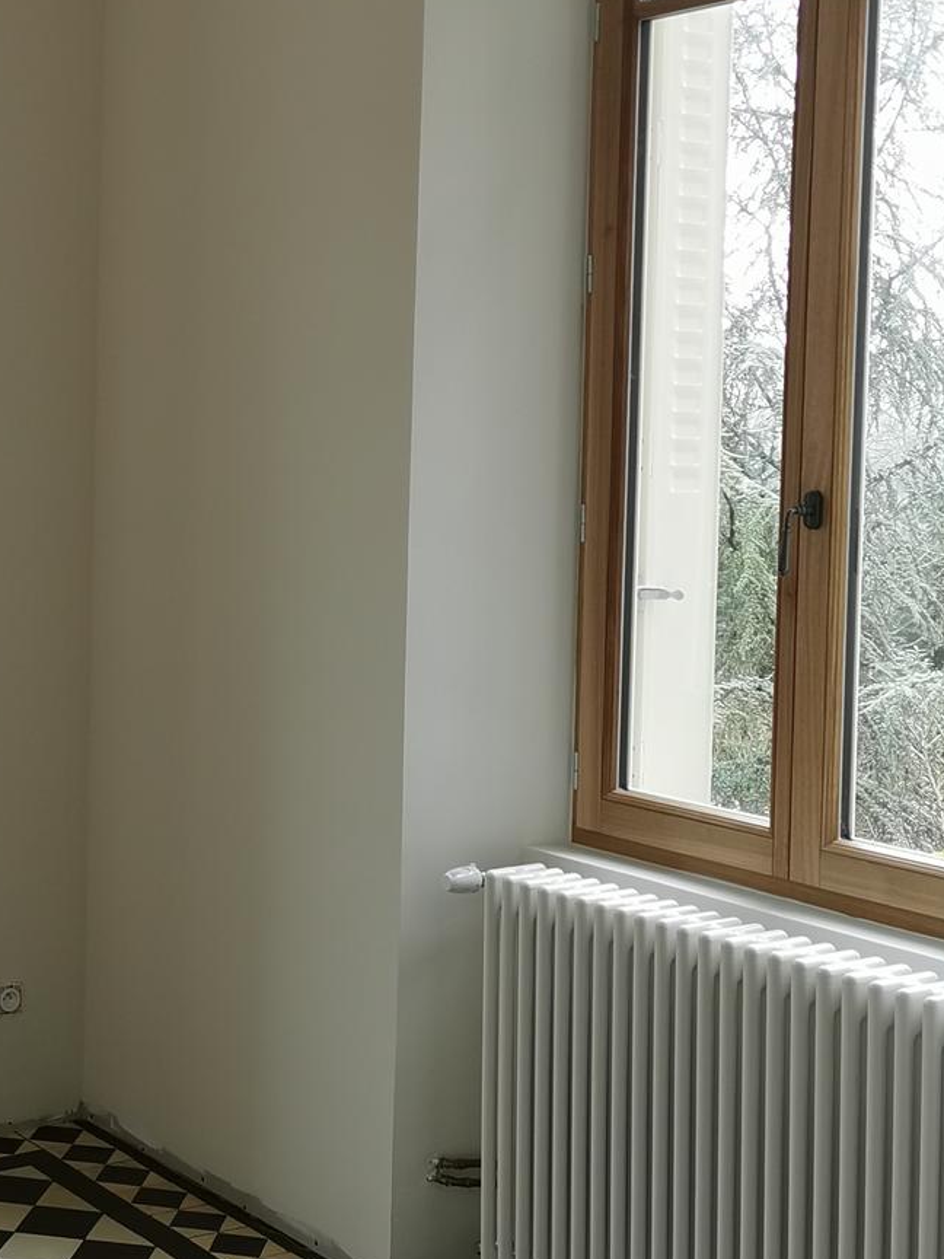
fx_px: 2182
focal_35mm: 60
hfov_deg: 23.8
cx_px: 96
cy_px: 522
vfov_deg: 32.1
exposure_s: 1/100
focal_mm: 5.56
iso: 100
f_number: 1.6
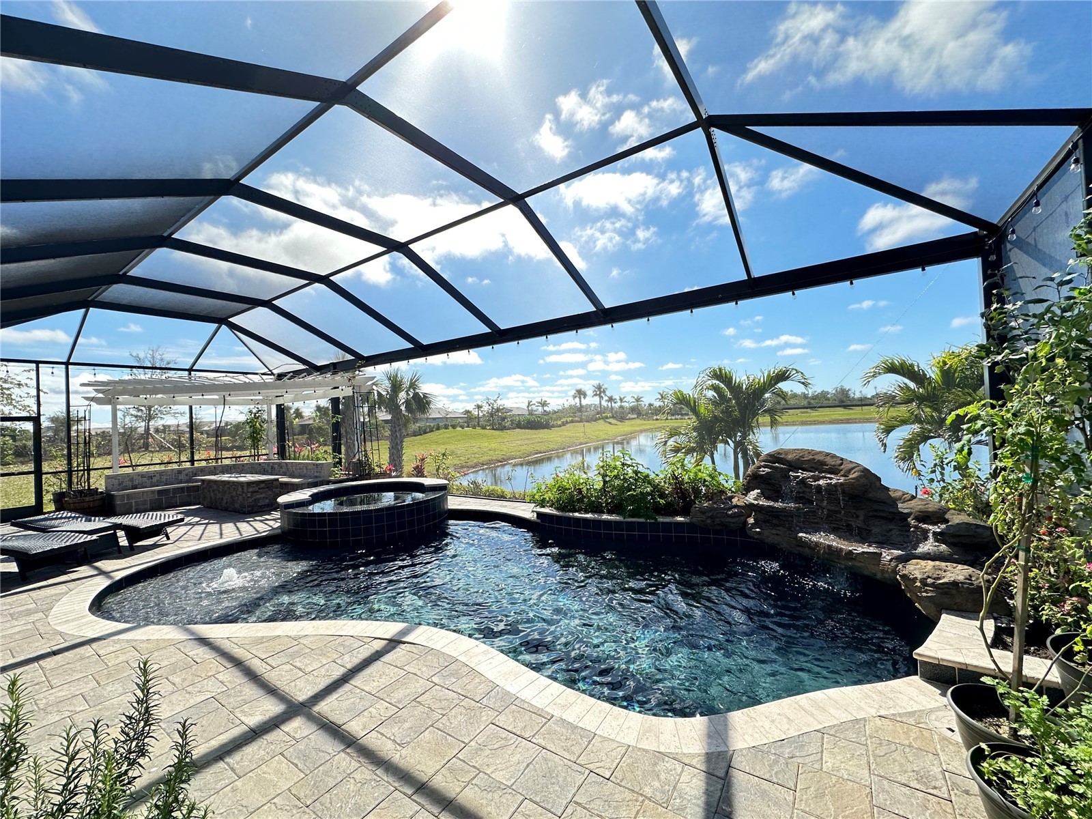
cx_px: 546
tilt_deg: +0.6
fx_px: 442
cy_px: 410
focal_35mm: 14
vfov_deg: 85.7
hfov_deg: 102.1
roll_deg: +2.9
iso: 40
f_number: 2.2
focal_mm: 2.22
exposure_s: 1/387
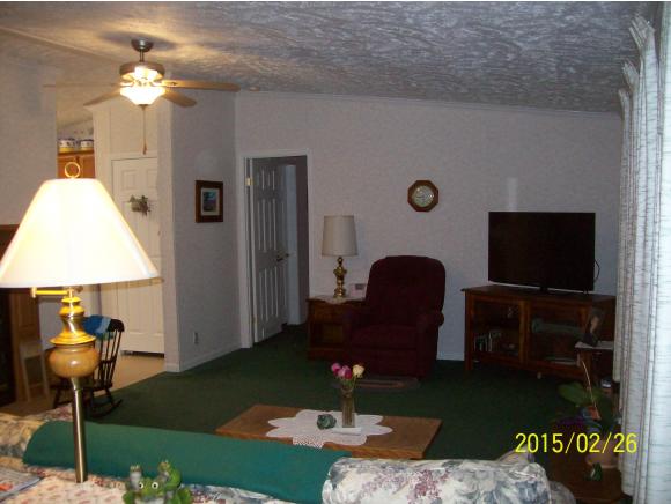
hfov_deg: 51.3
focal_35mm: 36
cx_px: 336
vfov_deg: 39.7
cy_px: 252
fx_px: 698
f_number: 2.7
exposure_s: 1/64
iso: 200
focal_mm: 6
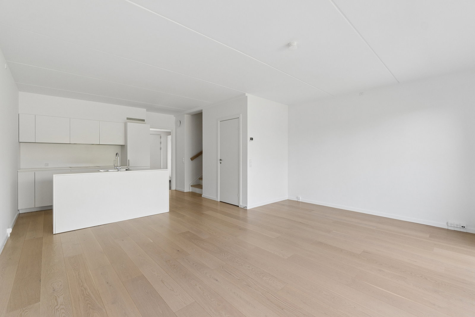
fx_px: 198
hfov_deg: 100.4
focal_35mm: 15
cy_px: 158
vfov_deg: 77.3
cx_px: 238
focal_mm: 10
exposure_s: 1/60
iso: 500
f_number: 8
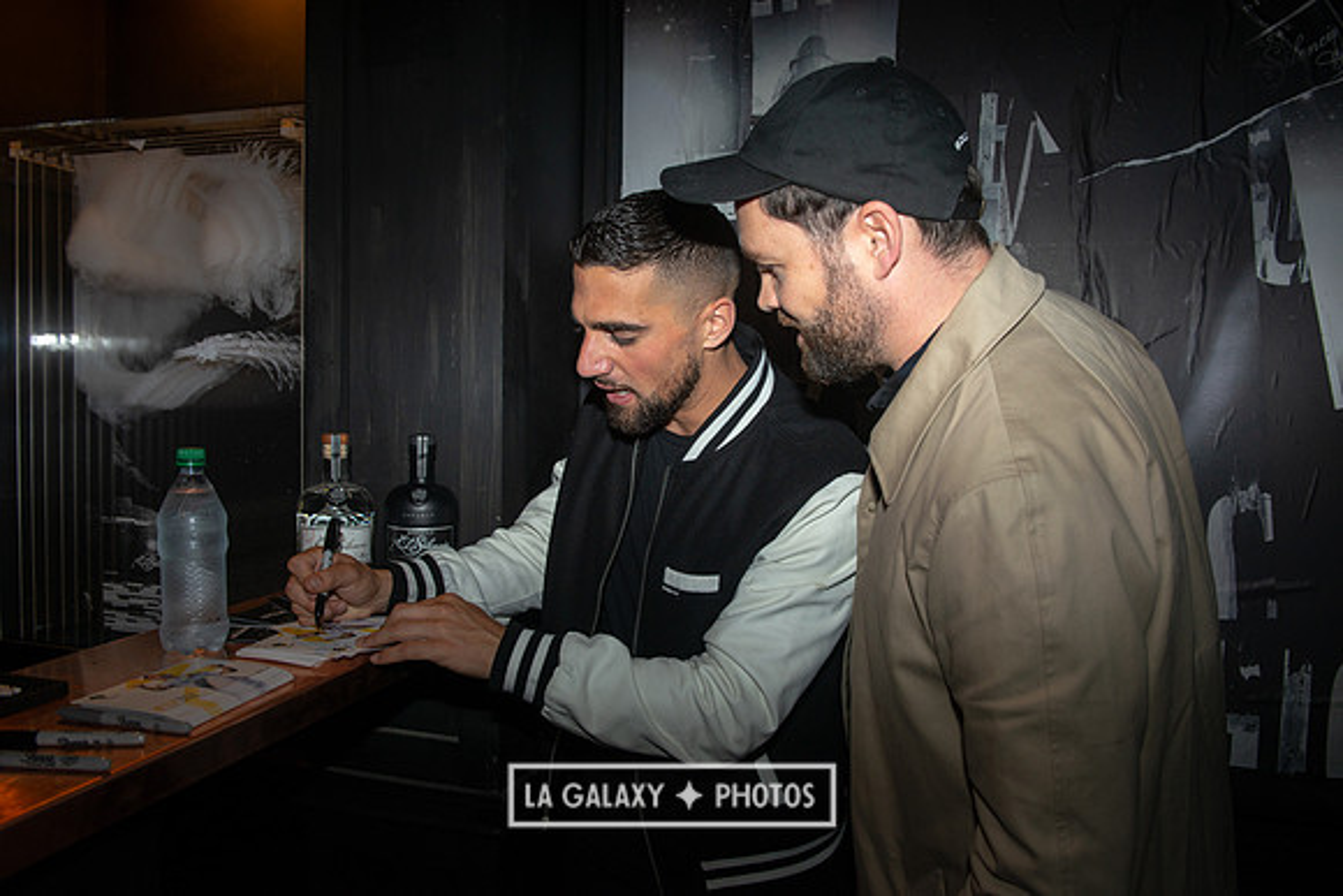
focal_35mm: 28
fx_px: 1045
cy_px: 448
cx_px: 672
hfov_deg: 65.5
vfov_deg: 46.4
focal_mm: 28
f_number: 5
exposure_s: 1/160
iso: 320
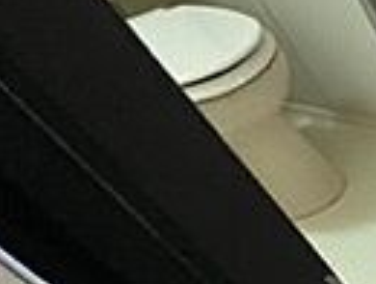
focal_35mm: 60
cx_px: 842
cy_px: 356
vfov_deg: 22.3
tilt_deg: -49.5
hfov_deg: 16.7
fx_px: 653
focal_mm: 1.57
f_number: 1.8
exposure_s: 1/60
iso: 320
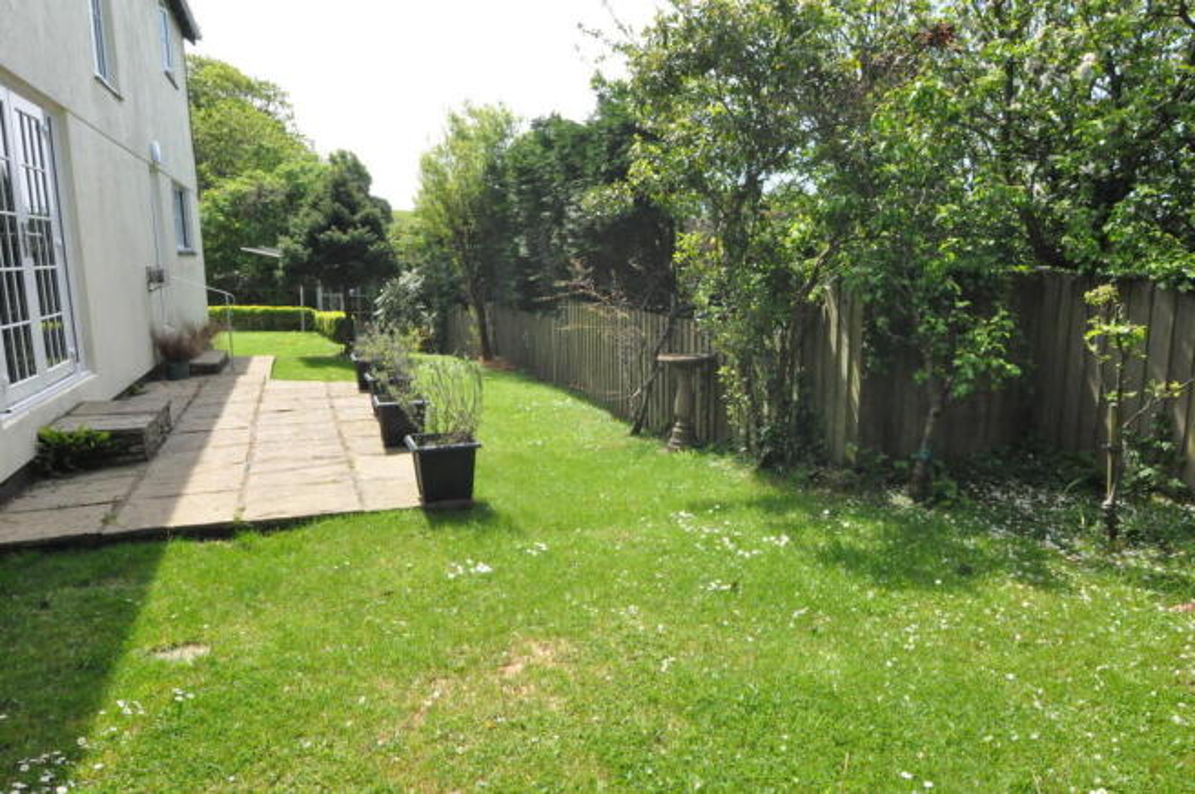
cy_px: 397
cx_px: 598
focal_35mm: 24
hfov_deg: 73.8
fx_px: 796
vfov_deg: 53.0
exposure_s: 1/800
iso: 3200
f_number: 14
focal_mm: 16
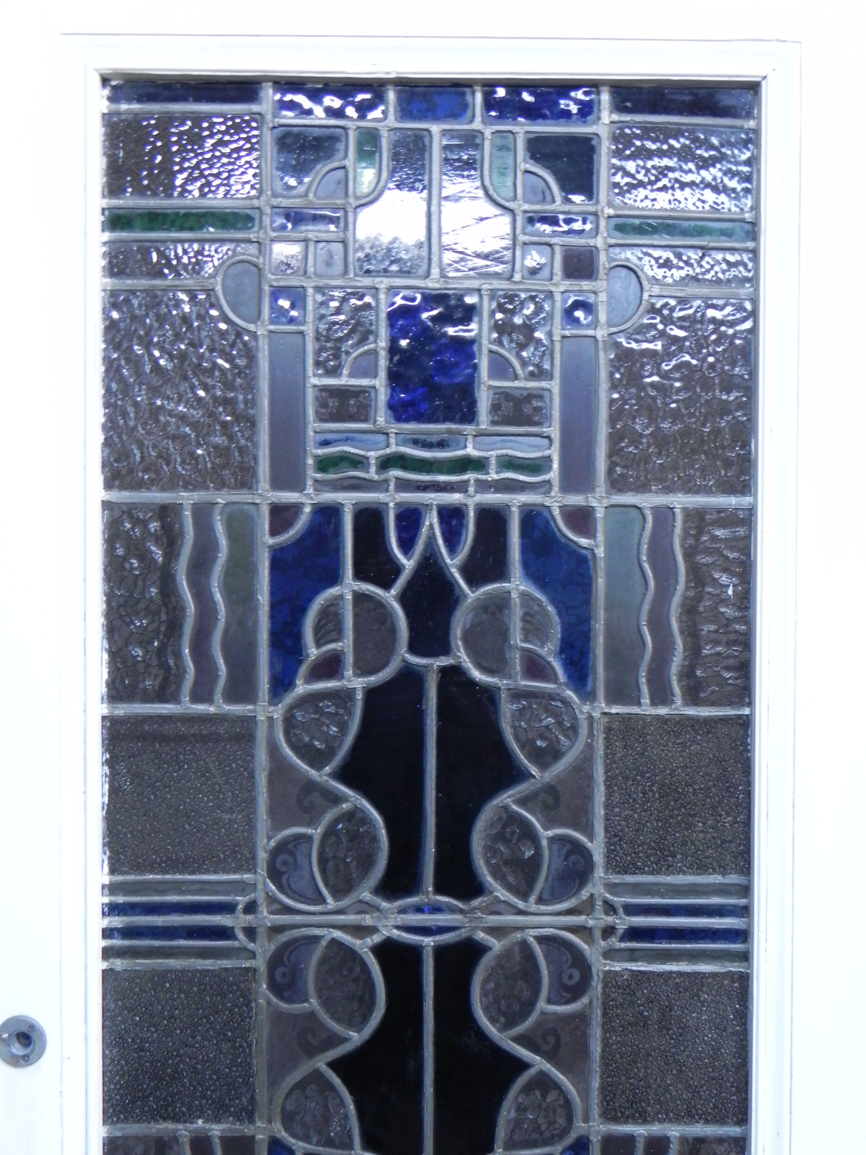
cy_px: 578
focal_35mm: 33
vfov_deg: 55.4
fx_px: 1101
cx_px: 433
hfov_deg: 42.9
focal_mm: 5.9
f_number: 2.8
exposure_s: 1/12.8
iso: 400
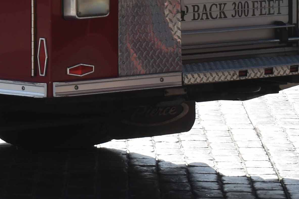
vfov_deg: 4.5
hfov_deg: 6.6
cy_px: -141
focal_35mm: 305
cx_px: -226
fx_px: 2533
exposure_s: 1/250
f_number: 8
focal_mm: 40
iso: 100
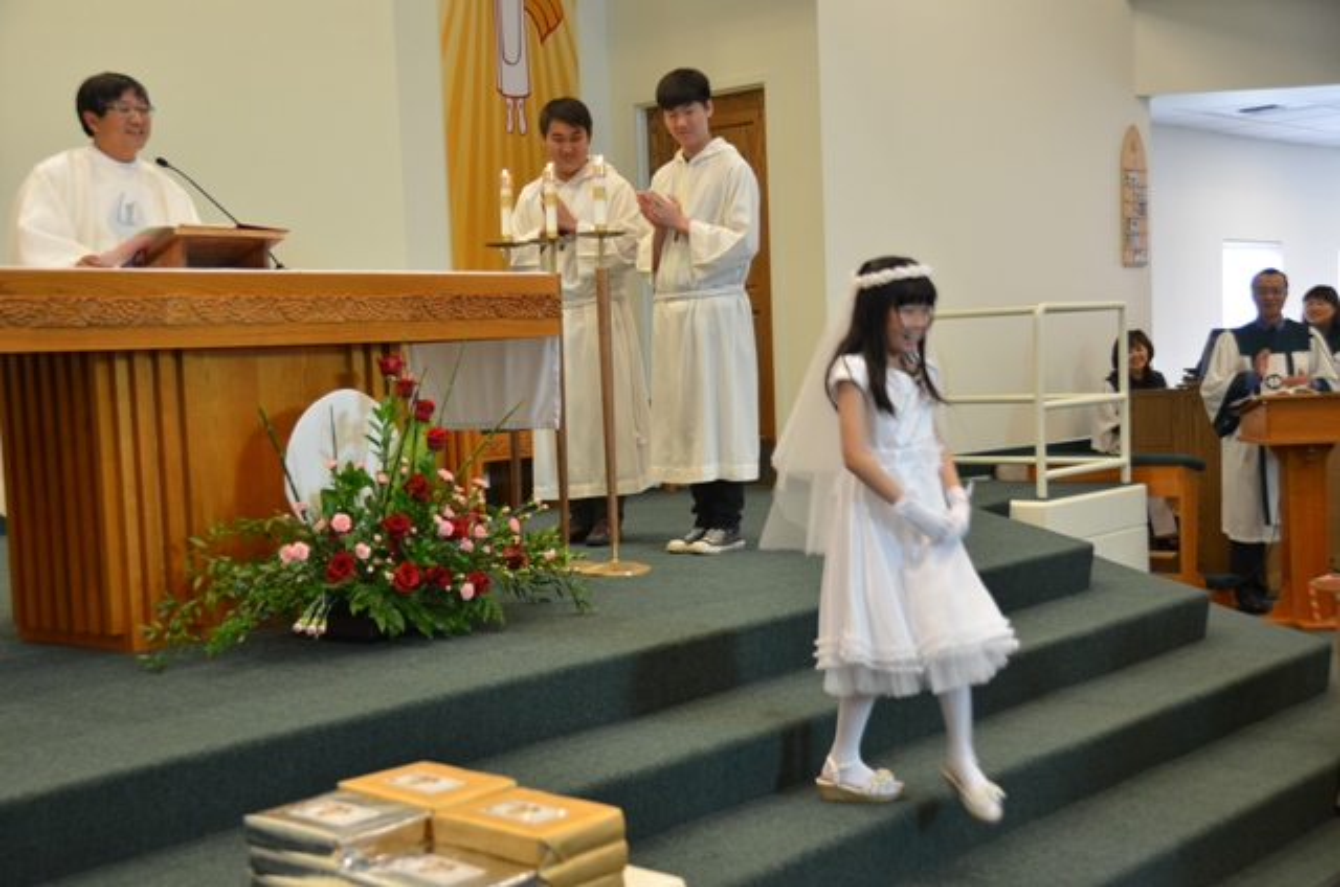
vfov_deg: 28.8
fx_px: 1727
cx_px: 670
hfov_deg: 42.4
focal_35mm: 46
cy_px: 444
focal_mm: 31
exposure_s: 1/30
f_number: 4
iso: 800
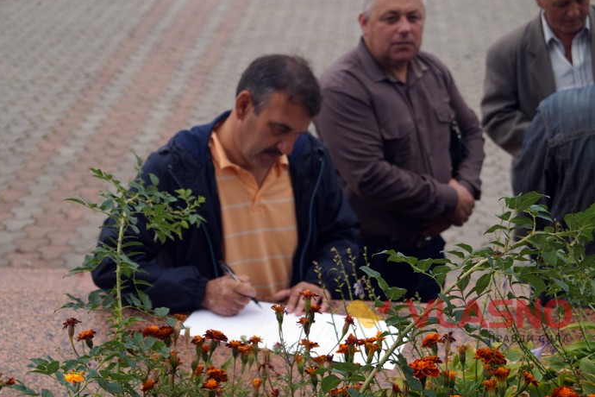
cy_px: 197
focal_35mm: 76
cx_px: 294
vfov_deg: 17.9
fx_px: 1256
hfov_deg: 26.7
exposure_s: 1/160
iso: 160
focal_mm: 50
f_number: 5.6
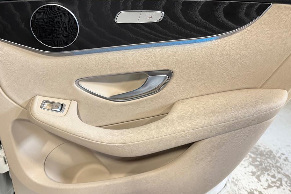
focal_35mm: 35
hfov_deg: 54.3
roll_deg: +1.6
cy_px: 60
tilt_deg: -20.9
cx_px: 161
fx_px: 283
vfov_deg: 37.3
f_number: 1.78
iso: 320
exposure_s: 1/60
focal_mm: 6.76
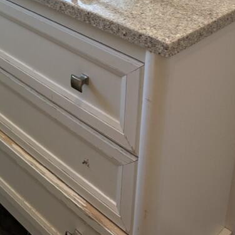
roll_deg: +0.6
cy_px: -46
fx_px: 445
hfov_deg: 28.3
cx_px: 20
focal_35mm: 58
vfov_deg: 26.4
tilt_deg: -14.9
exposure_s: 1/120
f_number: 1.78
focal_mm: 6.86
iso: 200
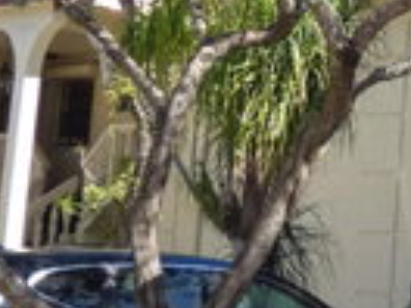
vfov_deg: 11.1
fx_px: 1579
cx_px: 649
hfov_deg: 13.8
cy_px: 37
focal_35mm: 133
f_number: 3.6
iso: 100
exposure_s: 1/250
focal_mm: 7.07
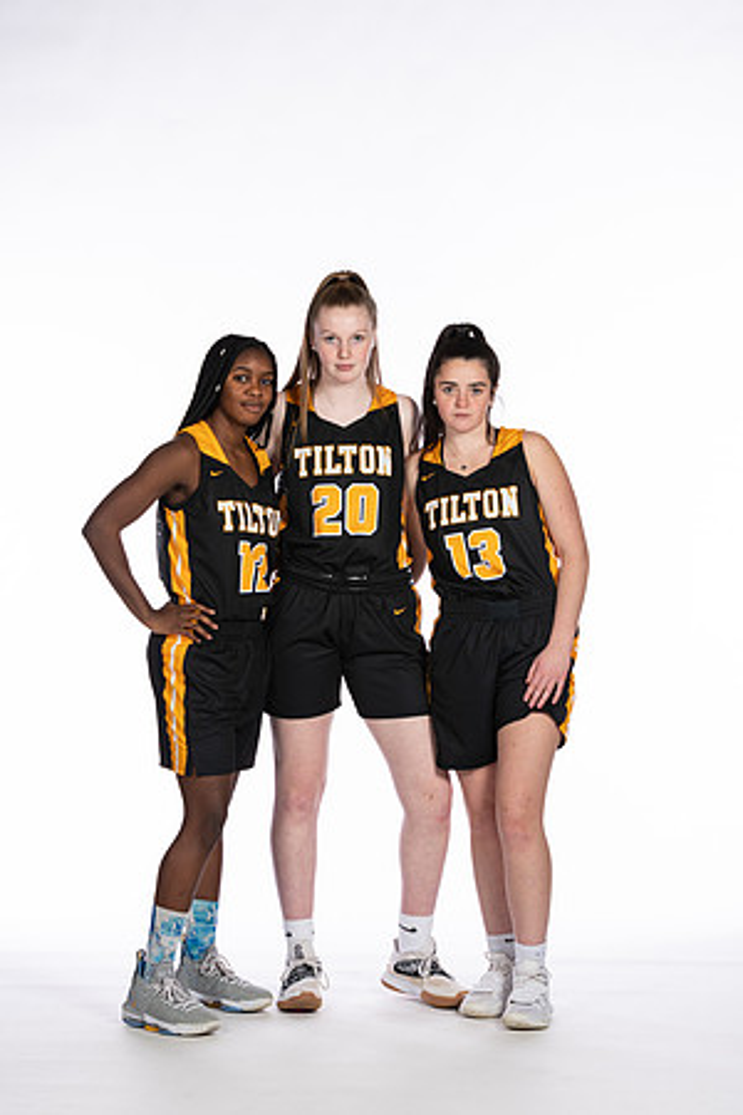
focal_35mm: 105
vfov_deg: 19.5
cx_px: 372
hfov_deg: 13.0
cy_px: 558
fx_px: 3250
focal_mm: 70
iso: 100
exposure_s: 1/100
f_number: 5.6
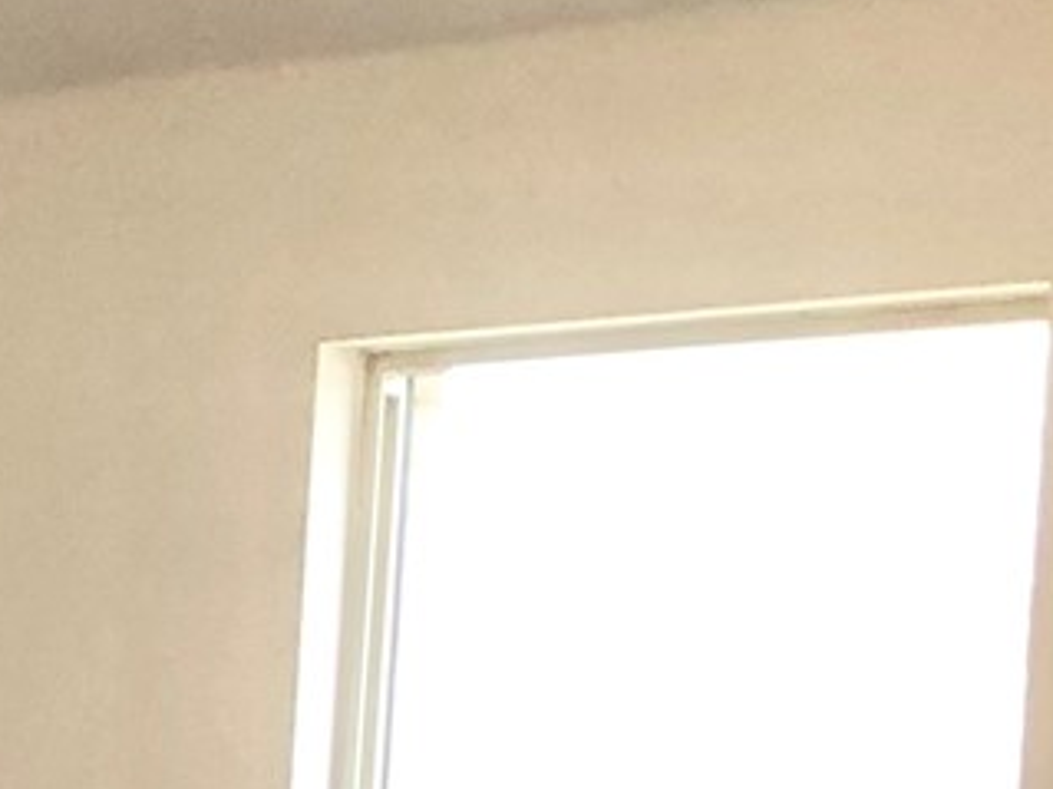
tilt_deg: -7.5
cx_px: -1053
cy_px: 1756
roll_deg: -2.1
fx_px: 5473
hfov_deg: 10.2
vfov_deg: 7.8
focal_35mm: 180
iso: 25
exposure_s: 1/40
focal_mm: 3.99
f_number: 1.8
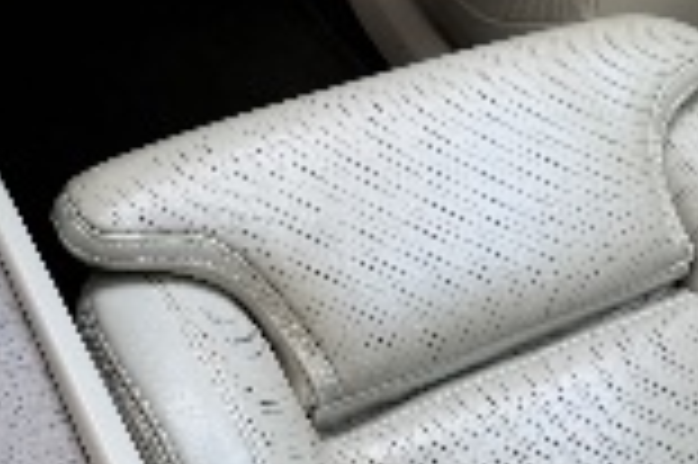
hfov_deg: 29.4
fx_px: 1298
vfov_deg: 19.6
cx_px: 140
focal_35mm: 67
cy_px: -14
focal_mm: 6.76
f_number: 1.78
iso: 64
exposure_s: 1/121
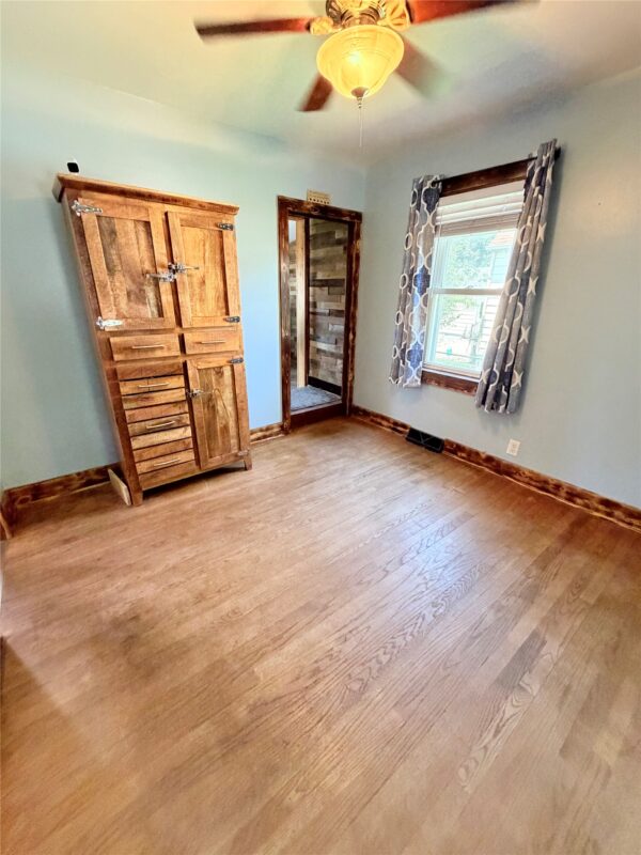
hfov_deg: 85.7
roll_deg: -0.9
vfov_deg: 102.1
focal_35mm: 14
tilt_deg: -21.7
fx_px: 346
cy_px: 428
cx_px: 320
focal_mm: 2.22
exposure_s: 1/60
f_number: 2.2
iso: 500
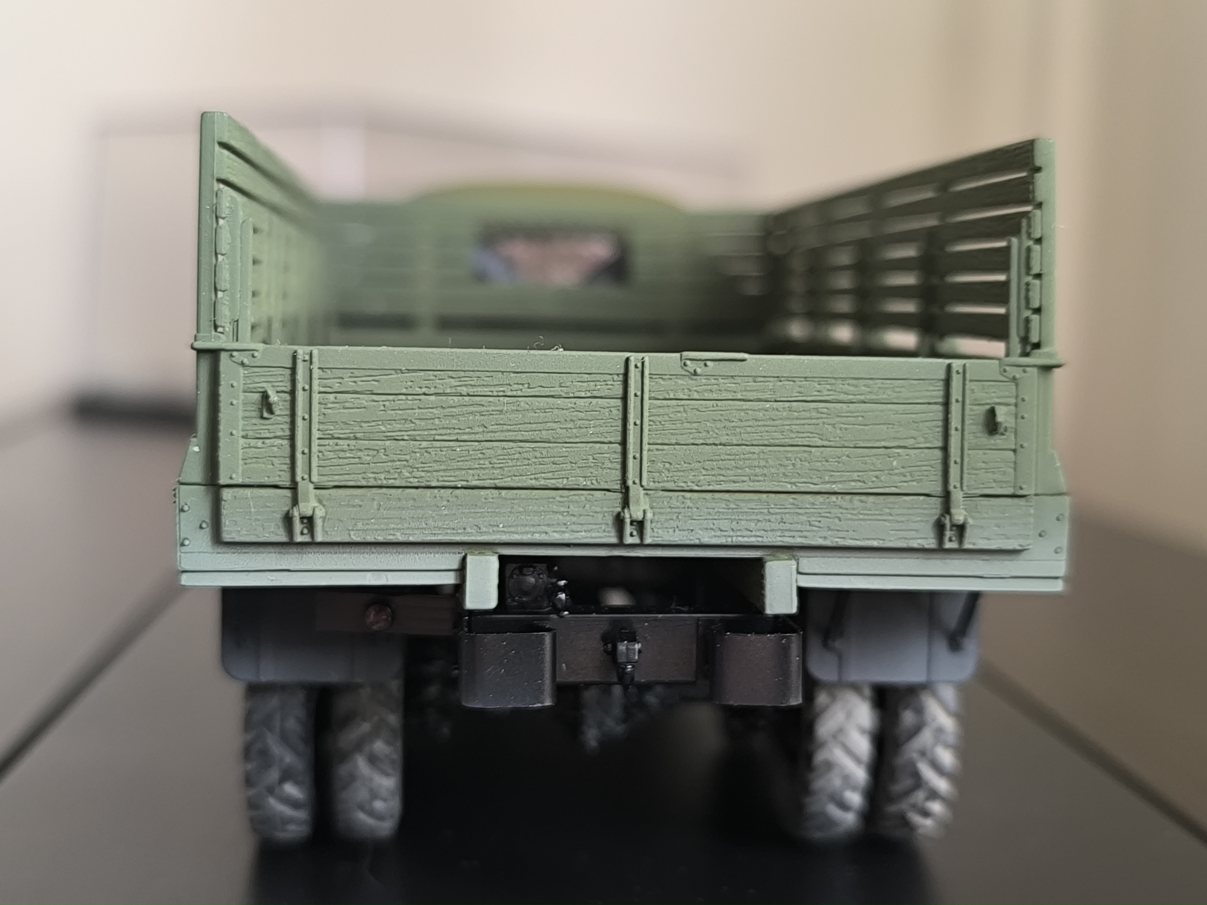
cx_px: 604
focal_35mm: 46
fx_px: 1604
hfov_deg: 41.2
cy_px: 452
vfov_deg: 31.5
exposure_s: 1/25
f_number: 1.65
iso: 1000
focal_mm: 6.14
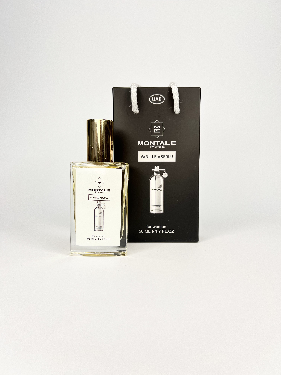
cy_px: 188
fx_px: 281
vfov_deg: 67.3
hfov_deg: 53.1
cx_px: 140
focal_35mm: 26
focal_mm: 5.7
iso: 50
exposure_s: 1/372
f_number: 1.5
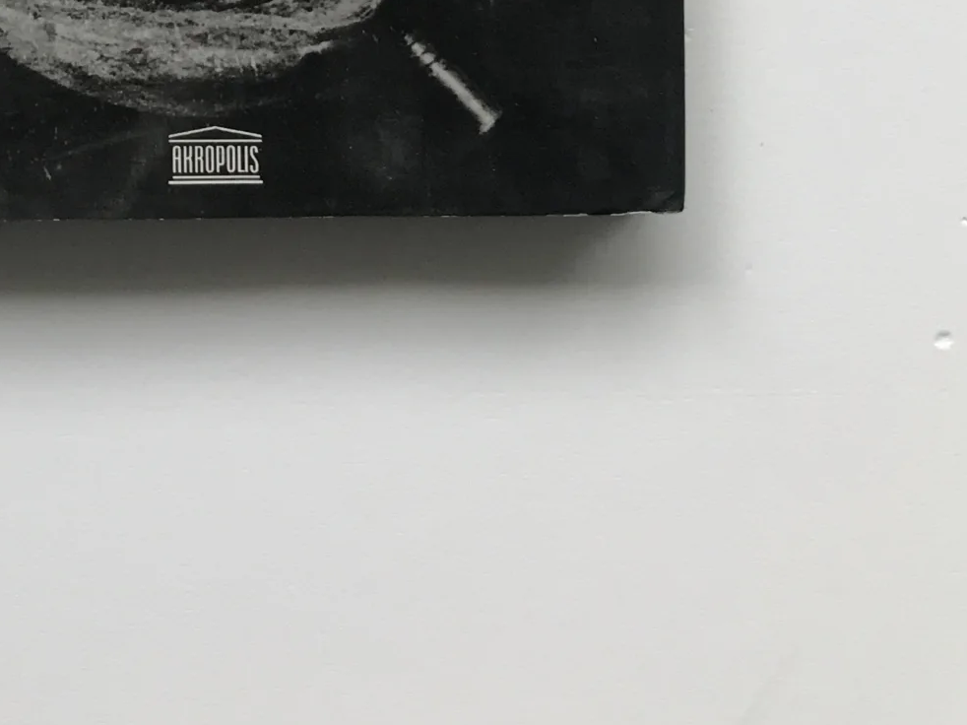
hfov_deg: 25.6
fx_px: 2039
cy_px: -508
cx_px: 46
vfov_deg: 17.2
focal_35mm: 73
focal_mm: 3.99
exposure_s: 1/100
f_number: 1.8
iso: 32
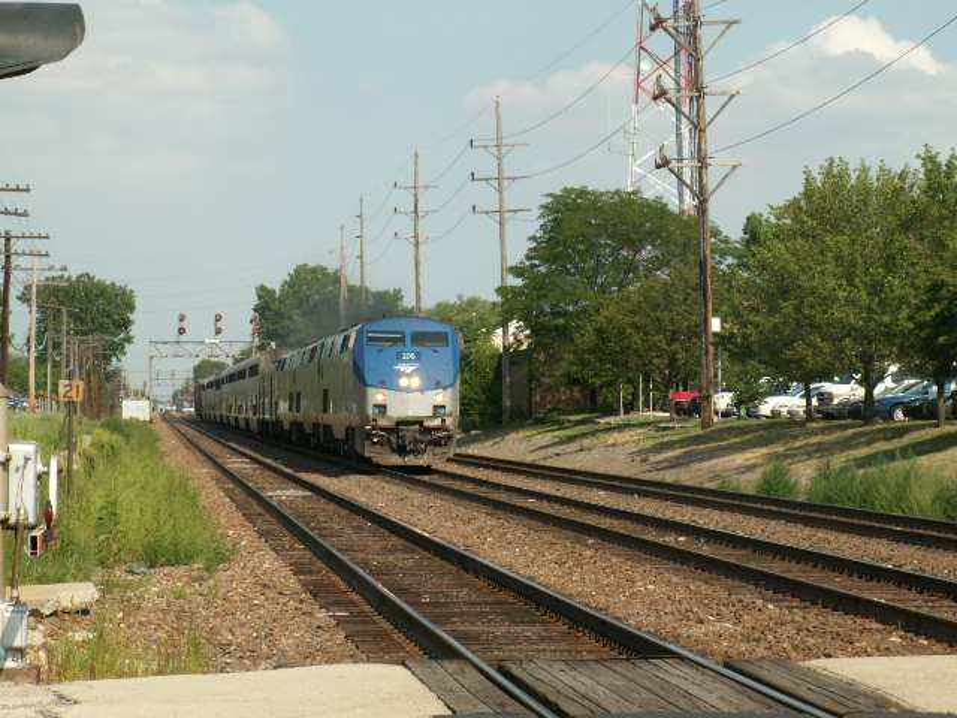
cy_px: 359
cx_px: 478
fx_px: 3400
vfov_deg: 12.0
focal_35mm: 123
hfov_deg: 16.0
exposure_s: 1/320
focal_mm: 20.08
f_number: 5.6
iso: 50
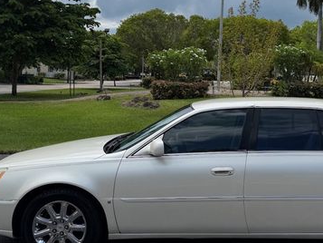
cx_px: 237
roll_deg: -0.9
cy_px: 77
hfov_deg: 42.7
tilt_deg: +0.2
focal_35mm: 43
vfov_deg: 33.3
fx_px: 401
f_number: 1.78
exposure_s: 1/6173
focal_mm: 6.76
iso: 80
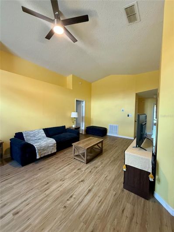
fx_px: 94
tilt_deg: -2.5
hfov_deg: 85.7
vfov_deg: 102.1
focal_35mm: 14
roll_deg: -1.0
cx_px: 87
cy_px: 116
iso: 400
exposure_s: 1/60
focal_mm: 2.22
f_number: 2.2
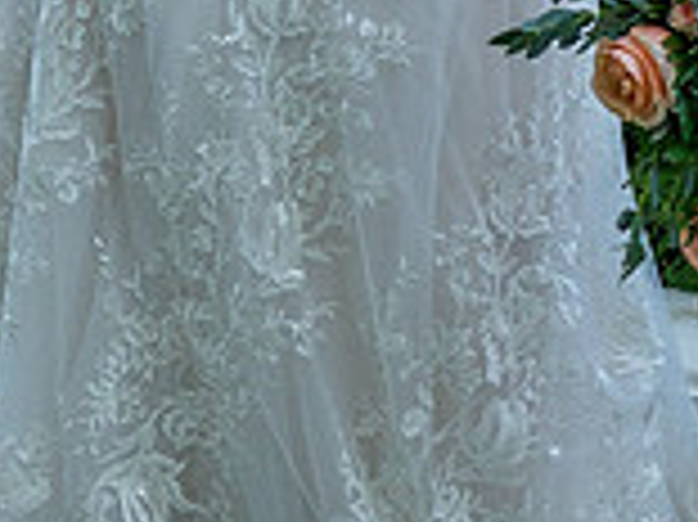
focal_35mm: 97
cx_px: -117
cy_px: 7
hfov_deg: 19.2
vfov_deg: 15.0
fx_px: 1954
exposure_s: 1/500
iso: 100
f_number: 4
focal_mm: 9.99
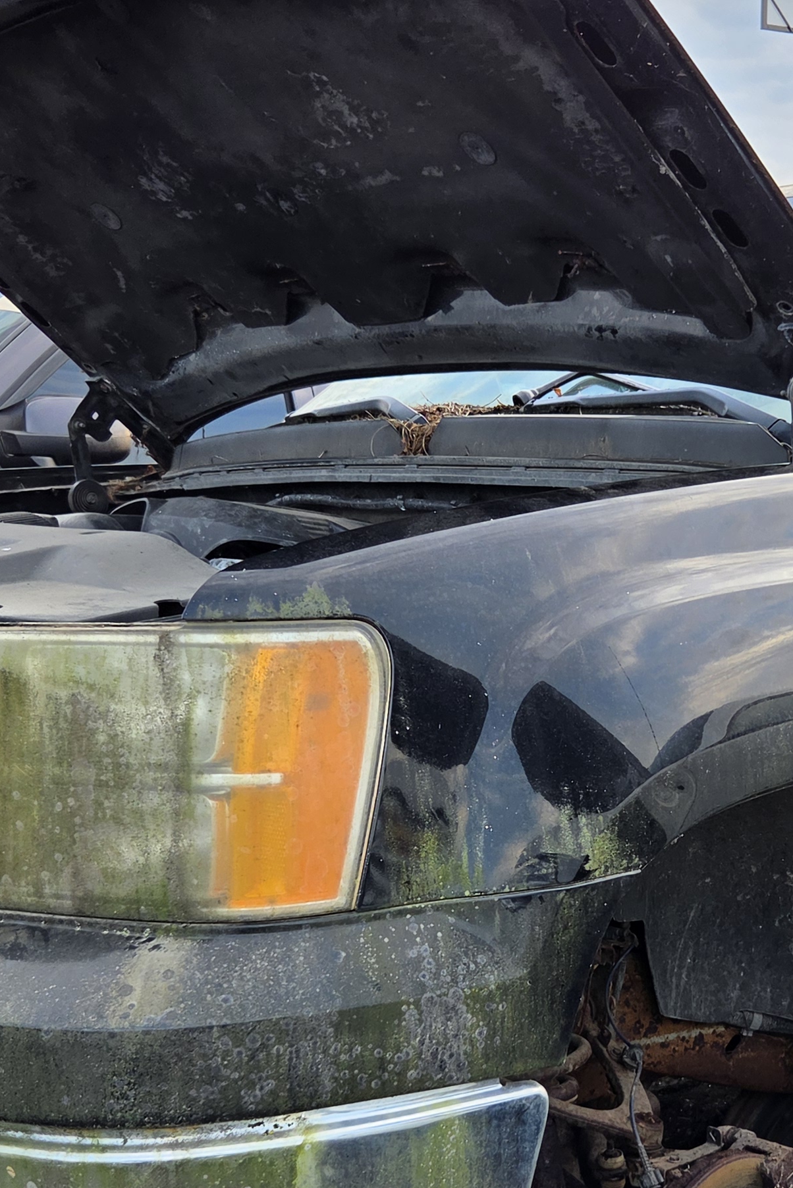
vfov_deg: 37.1
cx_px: 625
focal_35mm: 53
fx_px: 1750
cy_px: 797
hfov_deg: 25.1
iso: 50
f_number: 1.8
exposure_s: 1/359
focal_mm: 5.4
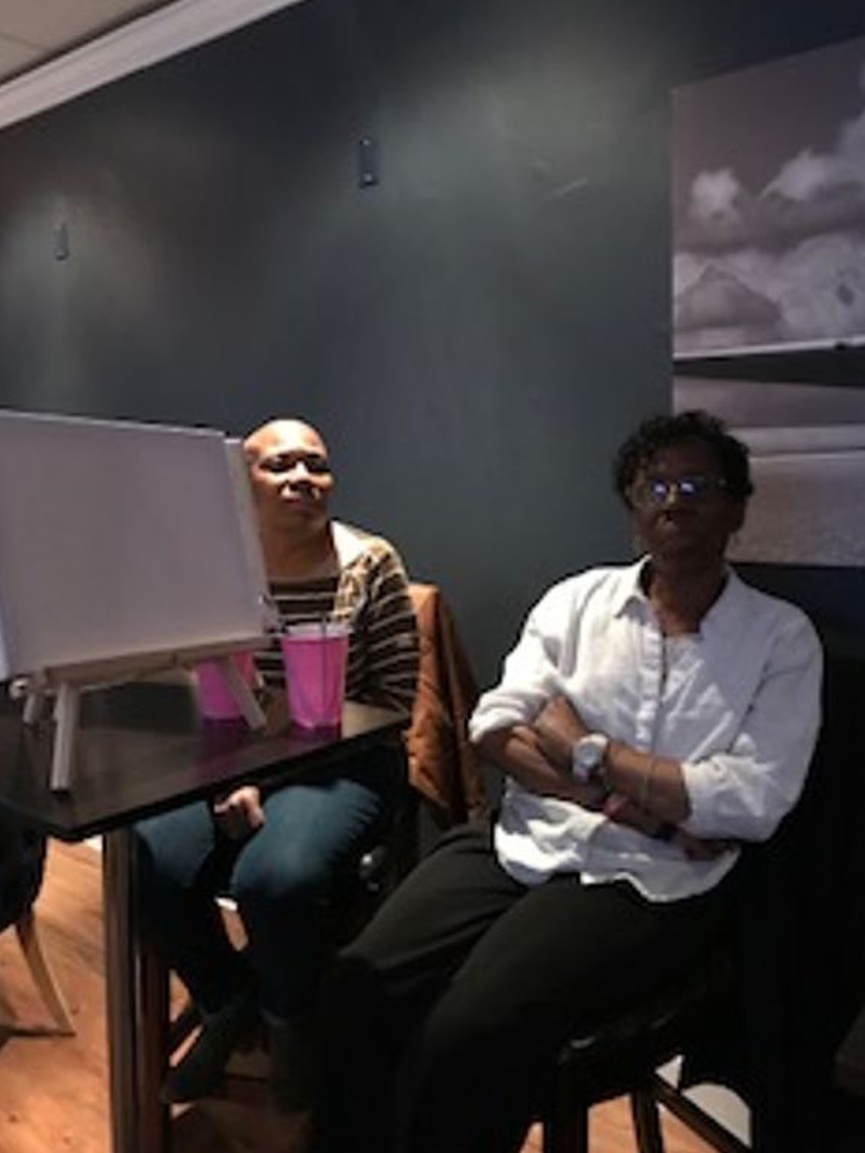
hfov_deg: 48.2
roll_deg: -0.3
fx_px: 966
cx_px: 438
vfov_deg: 61.7
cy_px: 562
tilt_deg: -5.1
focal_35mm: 29
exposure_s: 1/4
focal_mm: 3.99
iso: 125
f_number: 1.8
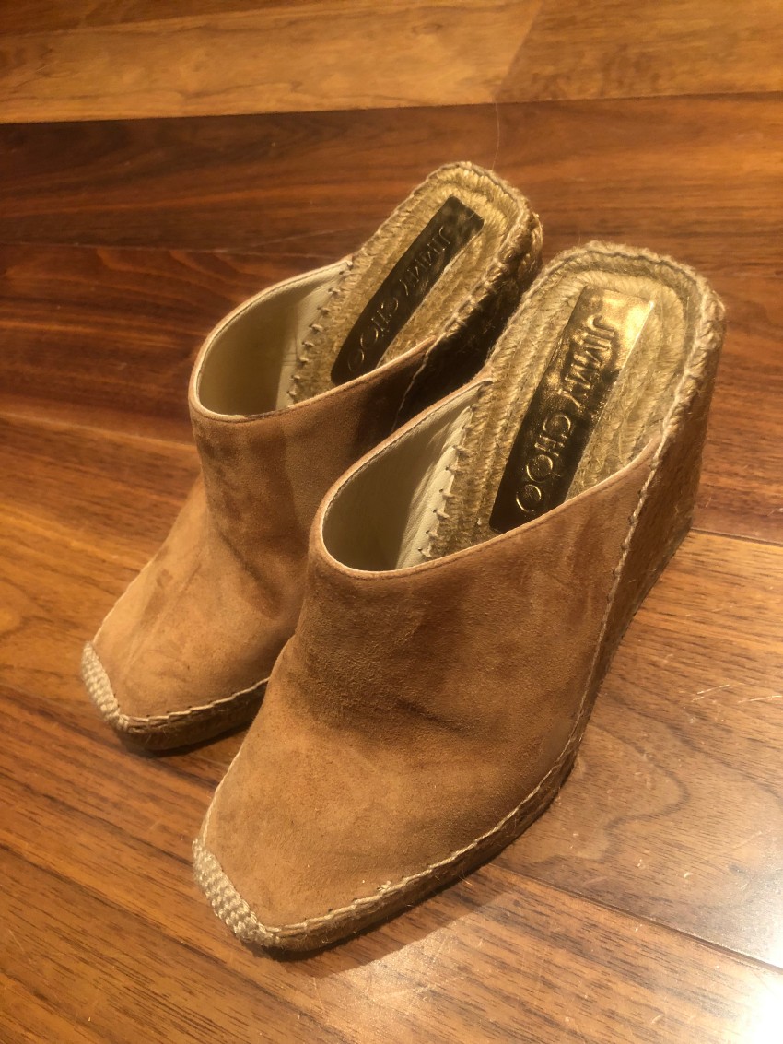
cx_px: 392
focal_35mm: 28
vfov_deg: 63.4
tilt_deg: -52.1
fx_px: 844
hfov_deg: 49.8
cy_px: 522
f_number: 1.8
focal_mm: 4
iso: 80
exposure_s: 1/8
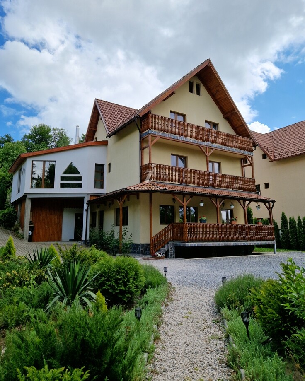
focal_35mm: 25
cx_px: 150
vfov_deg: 68.0
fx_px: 282
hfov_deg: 56.8
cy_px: 176
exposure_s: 1/1268
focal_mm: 5.4
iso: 50
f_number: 1.8
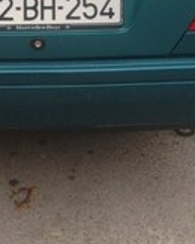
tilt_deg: -21.3
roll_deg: +0.0
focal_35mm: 98
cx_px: 32
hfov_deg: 15.5
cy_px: -24
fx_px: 708
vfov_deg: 18.8
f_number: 2.4
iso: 50
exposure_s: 1/287
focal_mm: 4.12
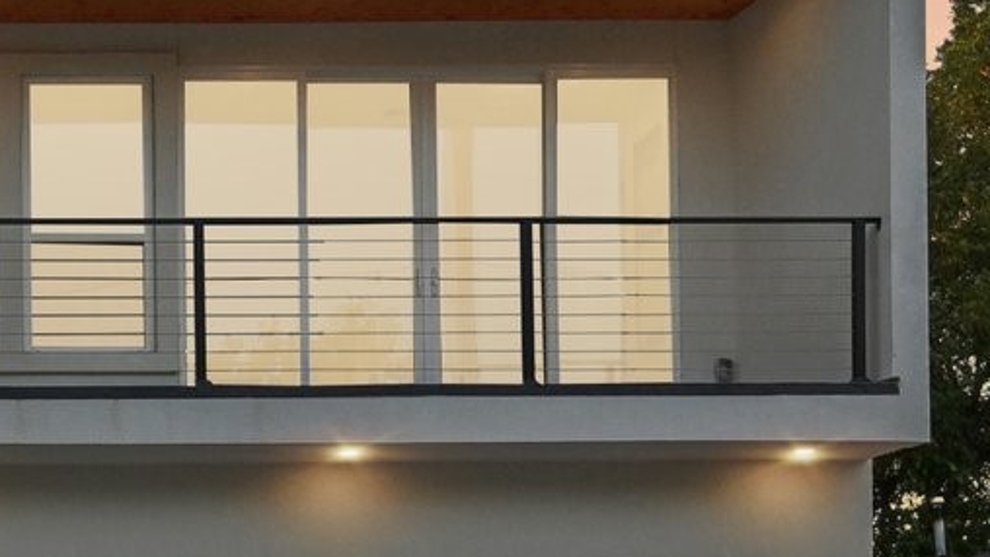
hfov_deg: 24.8
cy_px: 264
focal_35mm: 76
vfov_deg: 15.9
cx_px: -240
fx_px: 1995
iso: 400
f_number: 8
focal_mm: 18
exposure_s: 1/160
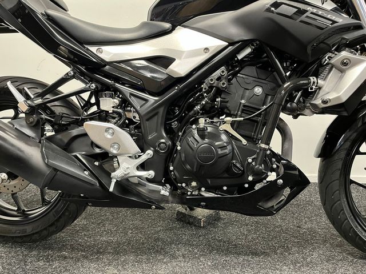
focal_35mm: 26
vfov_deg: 53.1
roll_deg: -1.3
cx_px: 183
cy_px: 137
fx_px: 275
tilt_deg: -10.3
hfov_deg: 67.3
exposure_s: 1/33
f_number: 1.6
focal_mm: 5.1
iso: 400
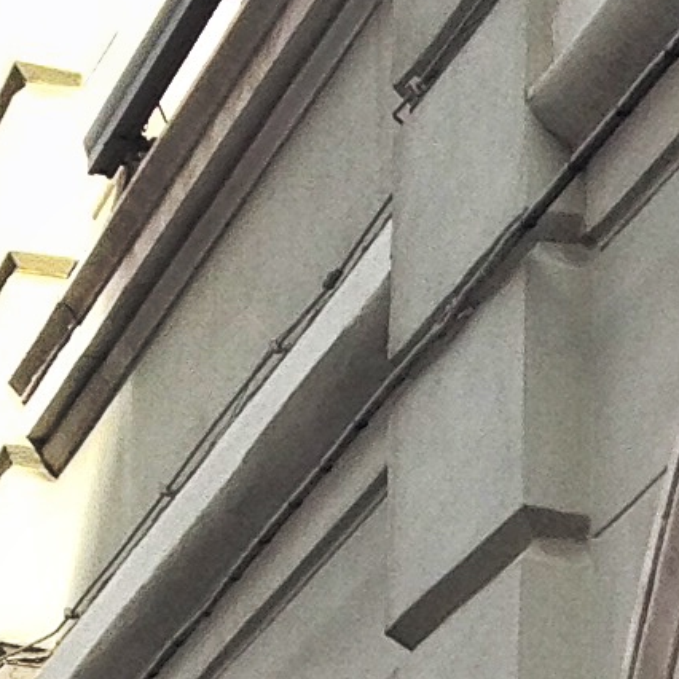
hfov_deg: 7.1
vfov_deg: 7.1
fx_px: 5260
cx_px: 1360
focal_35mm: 237
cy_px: 1344
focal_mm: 4.28
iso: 50
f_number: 2.4
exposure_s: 1/665
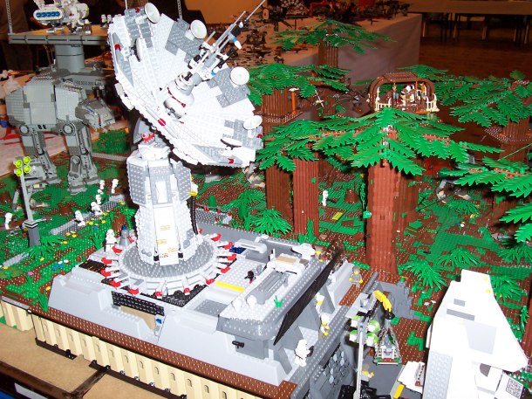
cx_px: 266
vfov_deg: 38.6
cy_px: 200
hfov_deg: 50.2
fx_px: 568
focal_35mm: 37
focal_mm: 5.6
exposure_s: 1/60
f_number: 2.8
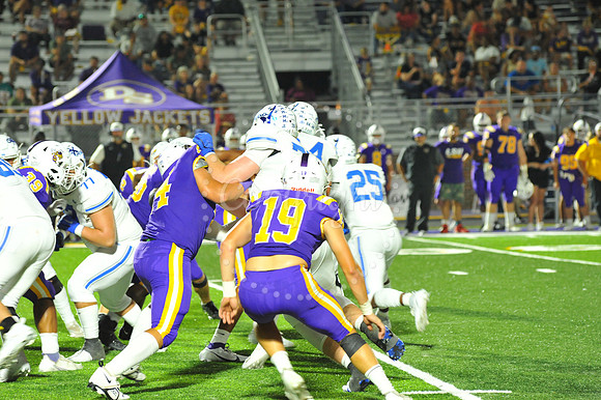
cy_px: 200
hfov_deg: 10.3
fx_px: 3337
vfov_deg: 6.9
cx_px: 300
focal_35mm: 200
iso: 4000
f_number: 5.6
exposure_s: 1/160
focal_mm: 200
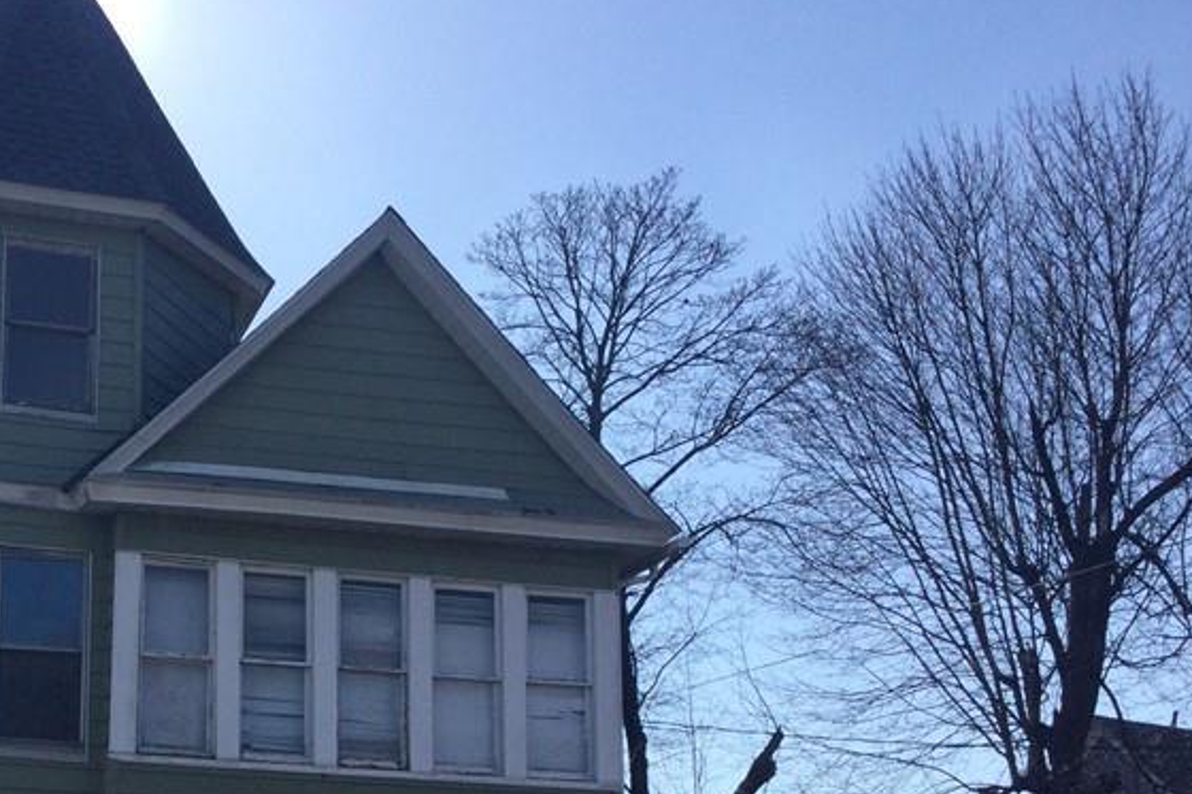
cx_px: 219
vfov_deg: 22.2
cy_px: 771
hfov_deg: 32.9
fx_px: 1953
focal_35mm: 59
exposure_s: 1/1733
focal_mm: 3.3
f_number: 2.4
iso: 25
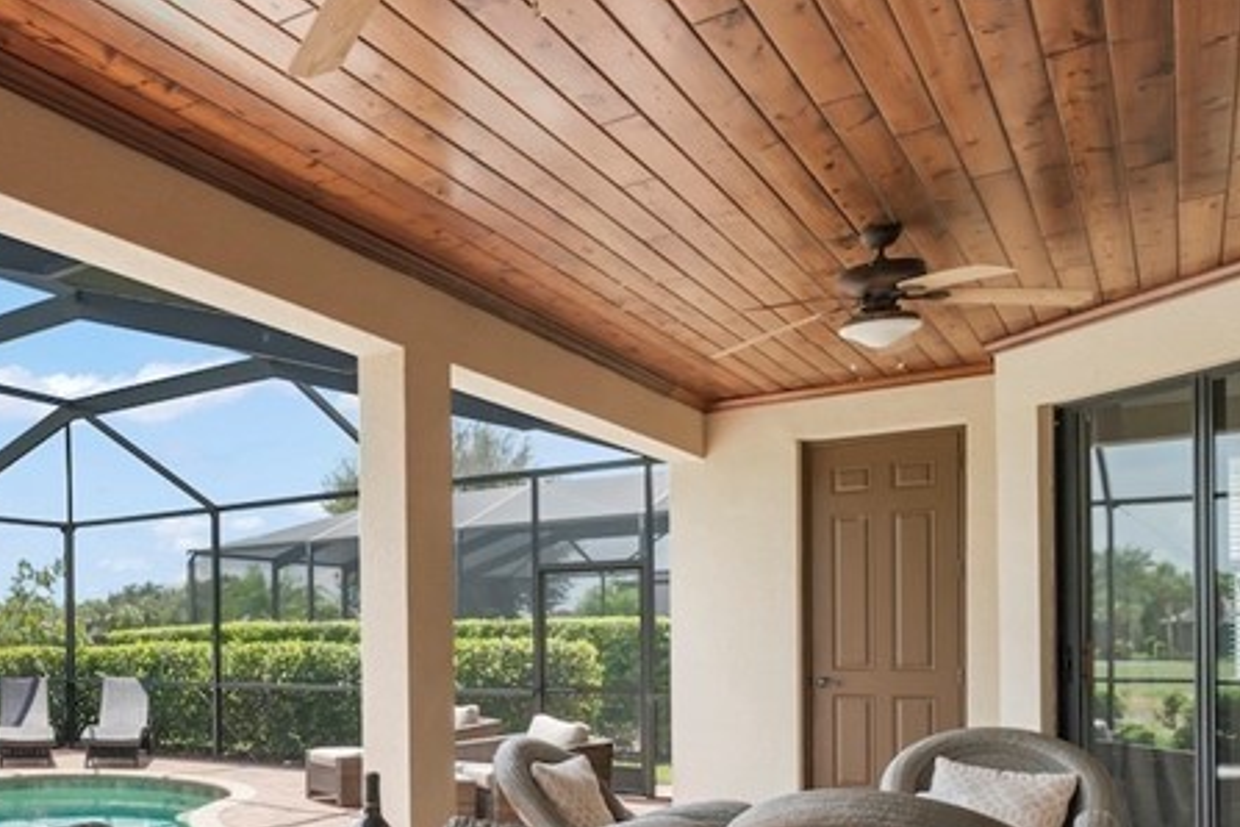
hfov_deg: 47.7
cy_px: 636
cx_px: 43
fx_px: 1171
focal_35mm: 34
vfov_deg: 37.8
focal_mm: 14
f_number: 11
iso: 400
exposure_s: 1/40
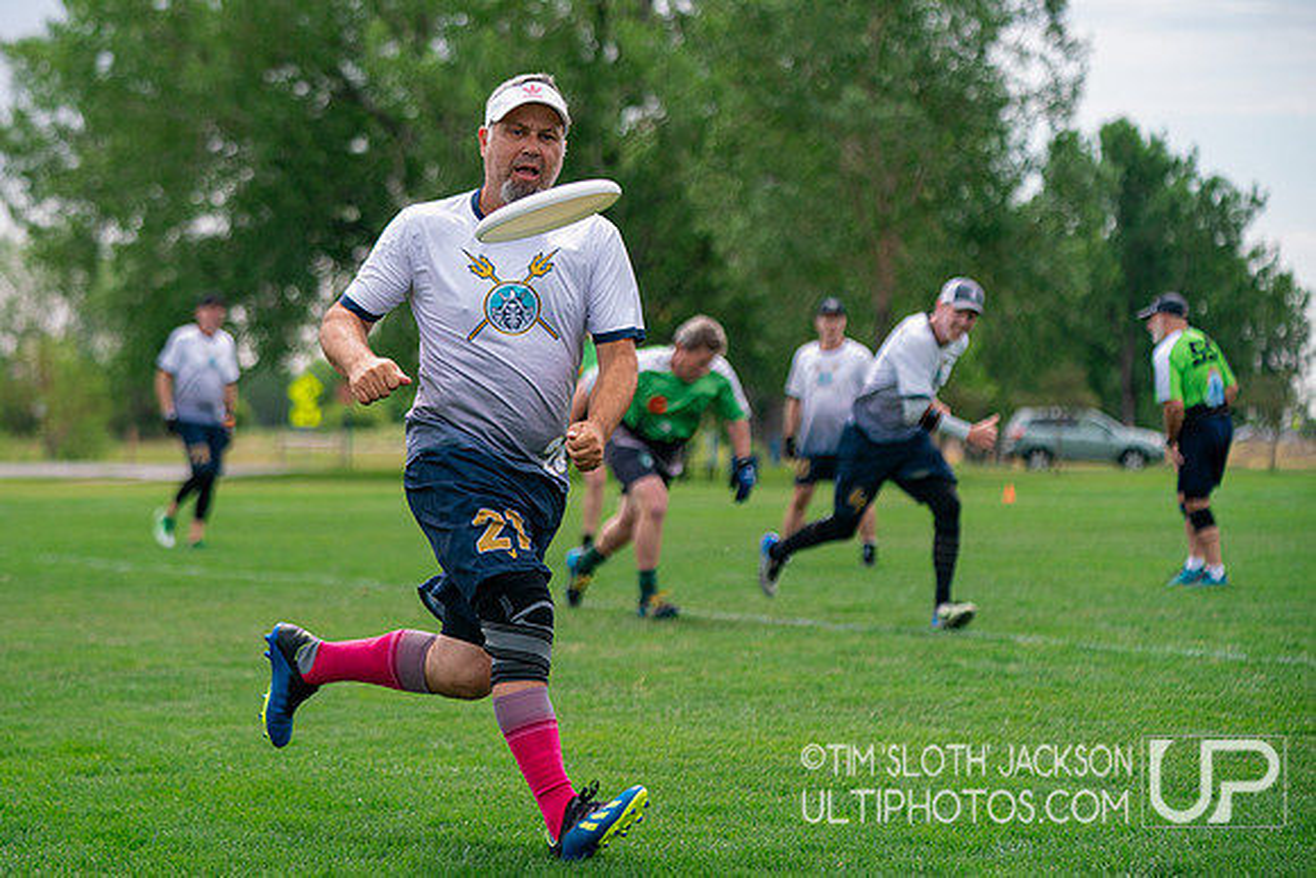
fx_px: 3655
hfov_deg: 20.4
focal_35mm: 100
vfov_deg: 13.7
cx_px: 569
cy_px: 419
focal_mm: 88
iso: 500
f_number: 2.8
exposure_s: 1/8000
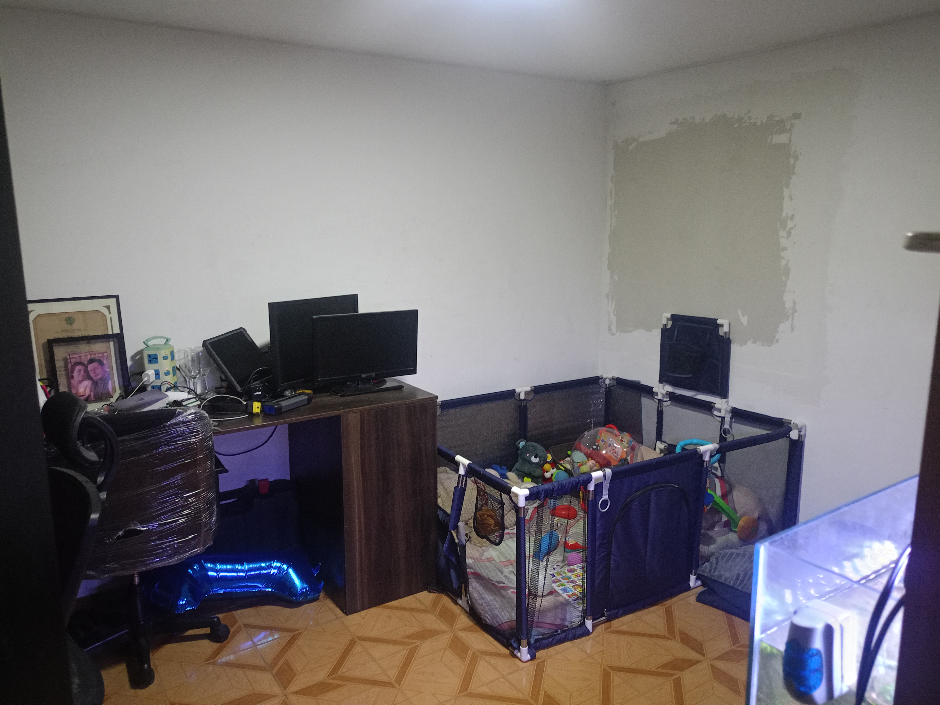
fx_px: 760
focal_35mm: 28
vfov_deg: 49.7
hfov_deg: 63.4
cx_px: 470
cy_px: 352
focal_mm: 4.7
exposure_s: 1/50
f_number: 1.79
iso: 2107
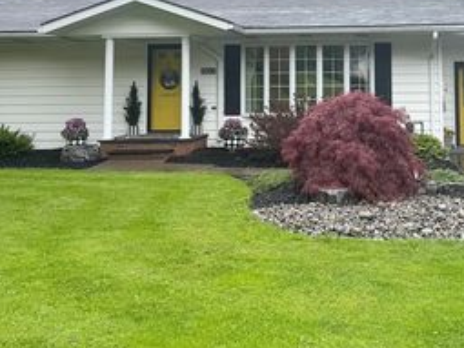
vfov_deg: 29.9
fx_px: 630
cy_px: 56
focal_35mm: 47
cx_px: 308
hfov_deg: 40.0
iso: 80
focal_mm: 6.76
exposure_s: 1/1818
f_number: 1.78
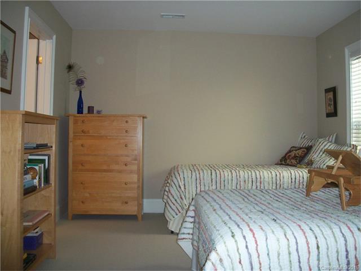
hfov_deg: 52.6
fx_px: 365
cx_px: 180
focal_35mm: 35
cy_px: 136
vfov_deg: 40.7
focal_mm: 6.3
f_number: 3.1
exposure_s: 1/80
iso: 160
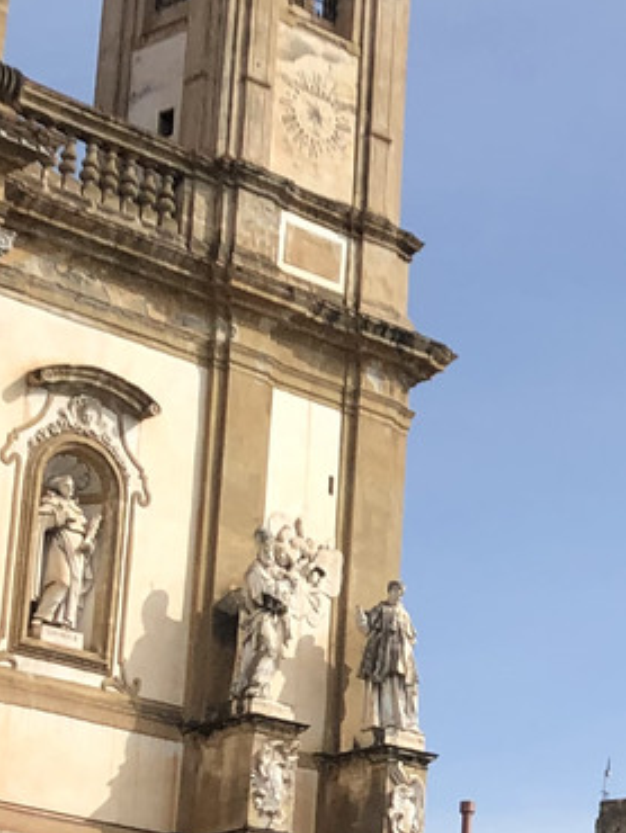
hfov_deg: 11.5
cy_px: 590
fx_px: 2914
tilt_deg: +17.5
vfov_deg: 16.2
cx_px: 1092
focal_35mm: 121
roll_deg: +0.5
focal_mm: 4
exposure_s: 1/3205
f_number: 1.8
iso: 25
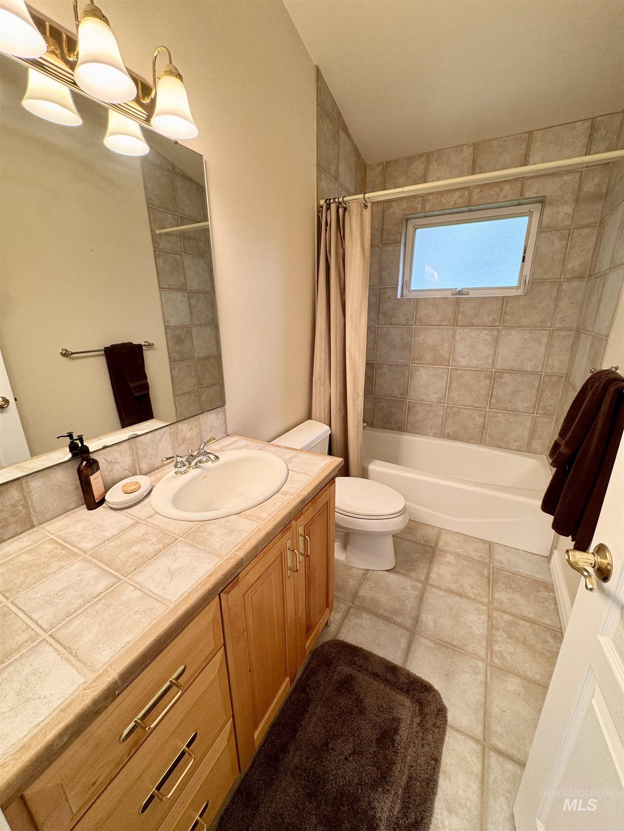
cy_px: 416
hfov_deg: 85.7
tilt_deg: -18.2
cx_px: 312
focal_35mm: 14
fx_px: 336
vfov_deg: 102.1
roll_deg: +1.0
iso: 160
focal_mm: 2.22
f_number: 2.2
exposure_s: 1/120
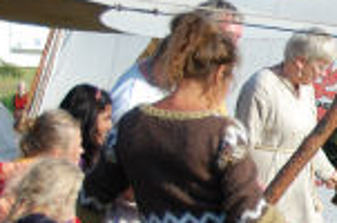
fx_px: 2120
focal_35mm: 227
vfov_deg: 6.0
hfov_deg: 8.8
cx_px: 549
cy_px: 197
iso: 360
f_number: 4.5
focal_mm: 38
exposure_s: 1/1000
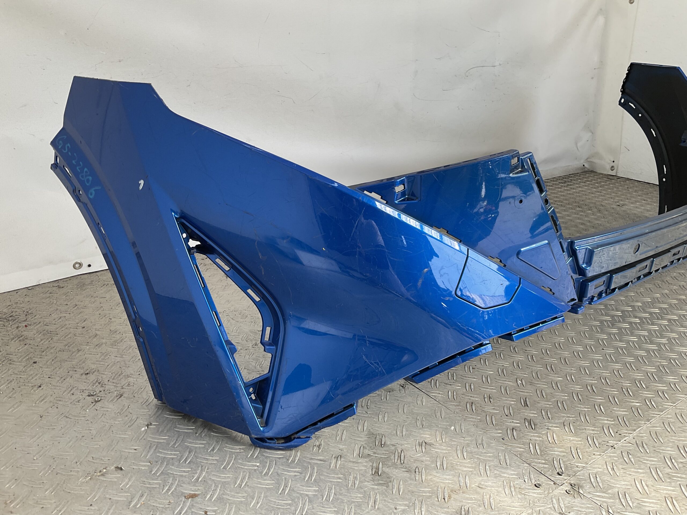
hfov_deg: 61.7
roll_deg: -3.0
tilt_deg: -21.7
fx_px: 576
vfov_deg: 48.2
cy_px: 258
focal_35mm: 29
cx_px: 344
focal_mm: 3
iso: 16
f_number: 1.8
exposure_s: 1/251
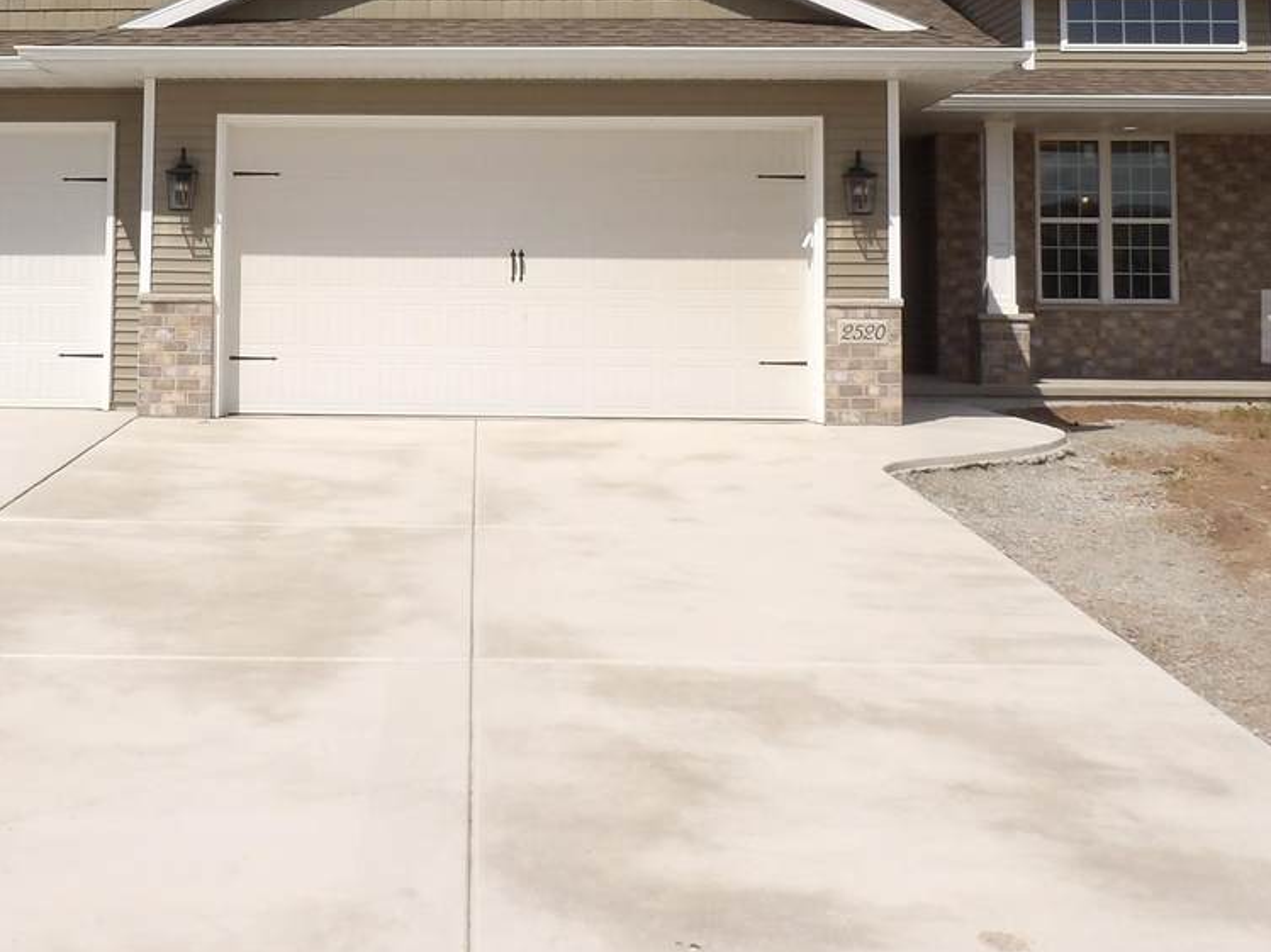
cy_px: 180
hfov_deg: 45.7
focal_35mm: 41
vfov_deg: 34.0
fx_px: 1505
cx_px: 568
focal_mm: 4.3
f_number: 7.4
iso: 100
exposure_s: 1/444
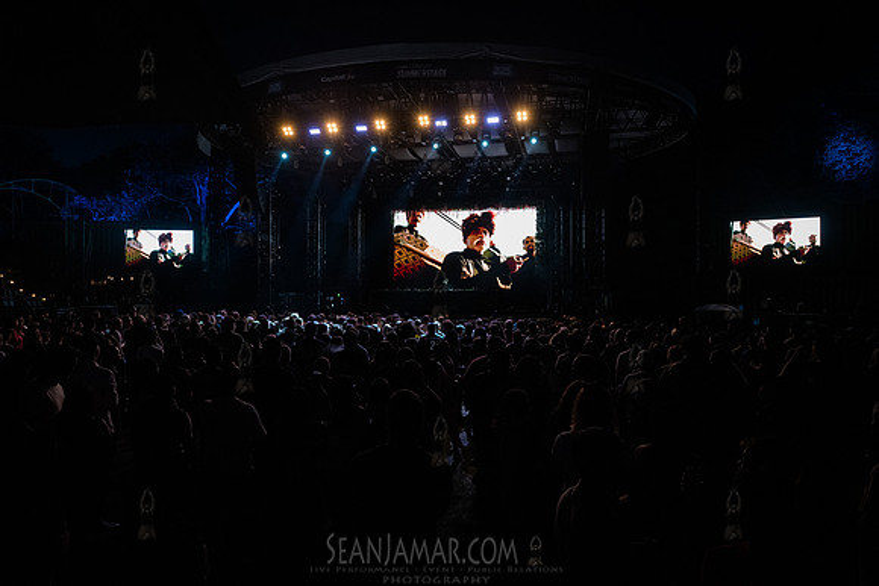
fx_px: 606
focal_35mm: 25
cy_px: 293
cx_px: 440
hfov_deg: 71.9
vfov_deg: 51.7
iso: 6400
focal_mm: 24
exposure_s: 1/400
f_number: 4
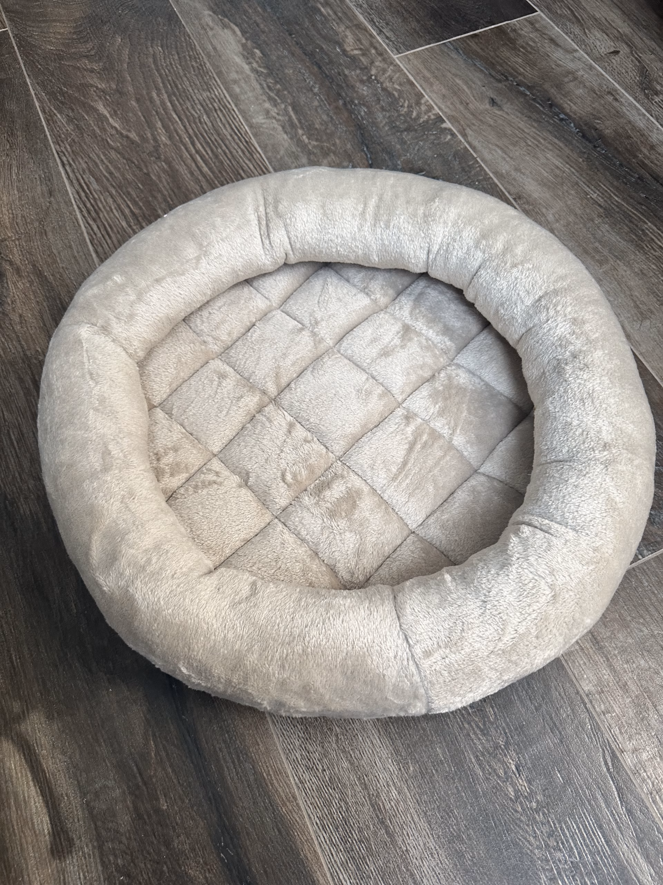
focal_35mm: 24
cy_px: 442
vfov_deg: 71.6
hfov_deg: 56.8
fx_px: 613
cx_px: 332
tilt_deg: -63.6
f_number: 1.78
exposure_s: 1/116
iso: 250
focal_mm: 6.86
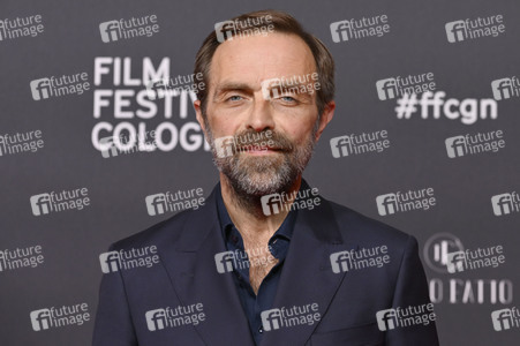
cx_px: 260
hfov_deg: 18.6
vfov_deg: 12.4
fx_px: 1588
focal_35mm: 110
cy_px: 173
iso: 1250
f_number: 5
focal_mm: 110
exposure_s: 1/320
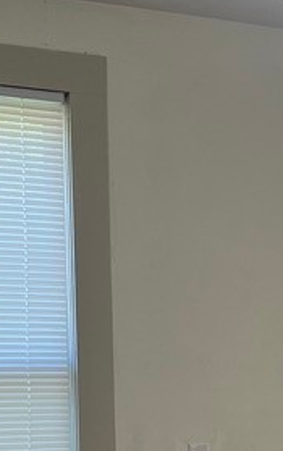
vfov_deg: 19.9
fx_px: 1243
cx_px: 393
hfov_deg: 12.5
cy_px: 461
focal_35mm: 101
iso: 64
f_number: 1.6
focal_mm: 5.1
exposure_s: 1/120
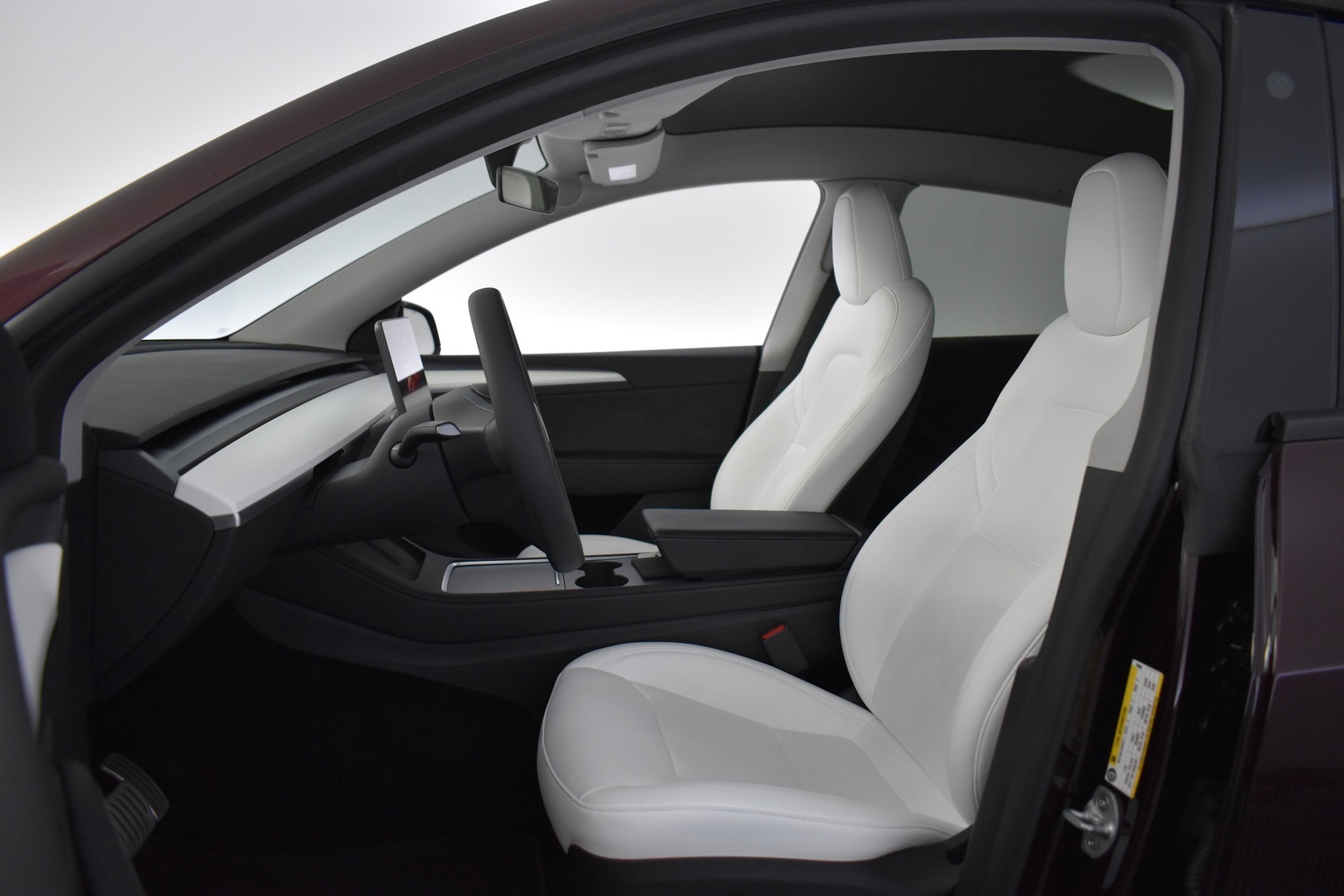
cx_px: 672
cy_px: 448
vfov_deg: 47.9
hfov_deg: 67.4
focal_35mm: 27
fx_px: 1008
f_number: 3.5
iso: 1800
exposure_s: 1/60
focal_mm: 18
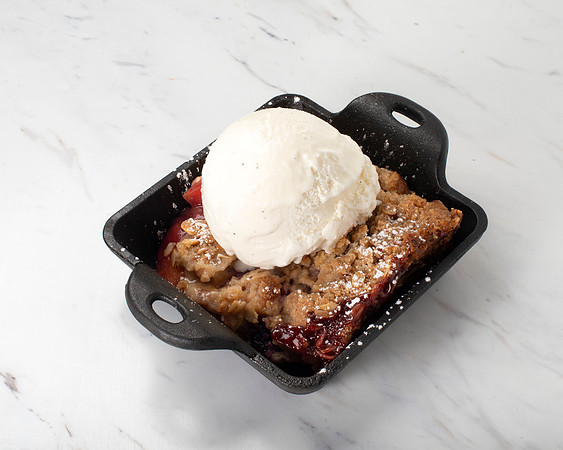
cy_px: 220
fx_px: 1058
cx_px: 285
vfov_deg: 24.0
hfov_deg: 29.8
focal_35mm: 64
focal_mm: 50
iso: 160
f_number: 16
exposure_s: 1/250
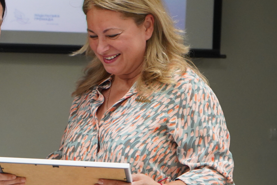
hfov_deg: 10.8
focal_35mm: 189
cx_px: -11
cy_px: 144
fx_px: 1454
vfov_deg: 7.3
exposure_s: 1/125
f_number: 6.3
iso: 4000
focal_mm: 70
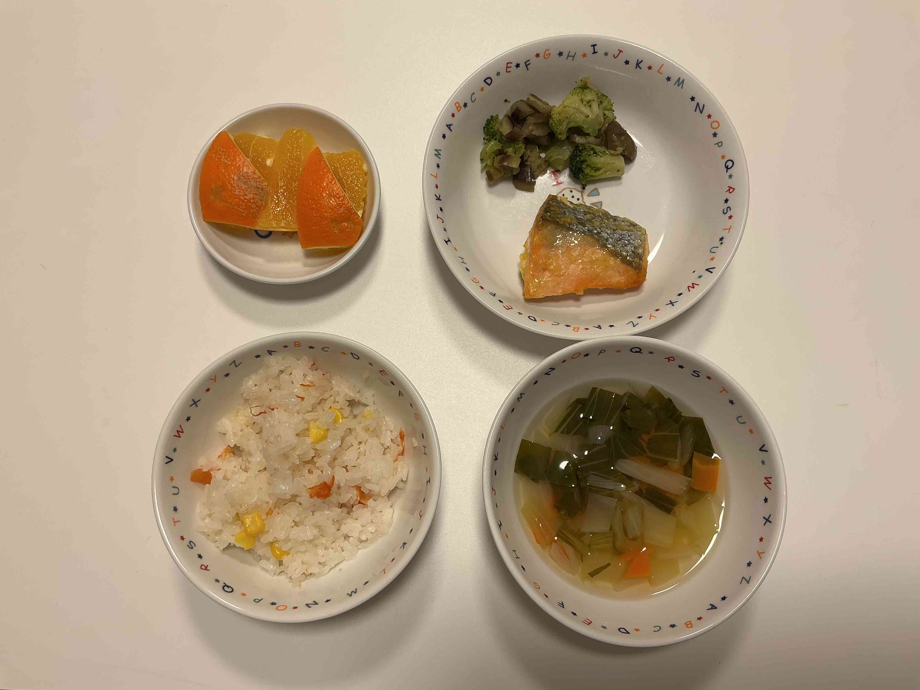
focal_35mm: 29
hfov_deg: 61.7
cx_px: 460
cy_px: 345
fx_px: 771
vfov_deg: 48.2
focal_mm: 3
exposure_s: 1/123
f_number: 1.8
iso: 20
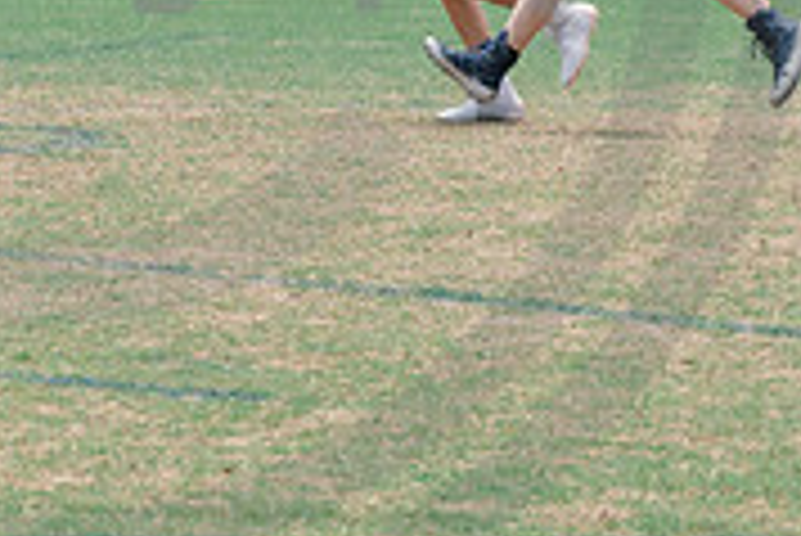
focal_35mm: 512
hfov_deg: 4.0
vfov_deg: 2.7
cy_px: -115
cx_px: 729
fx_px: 11401
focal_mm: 102
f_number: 8
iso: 400
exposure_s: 1/1000
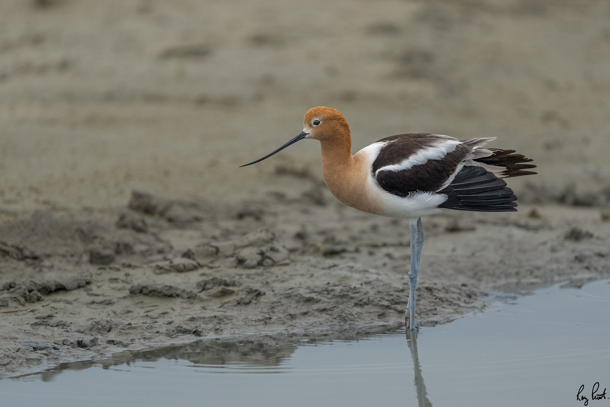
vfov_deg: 2.3
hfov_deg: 3.4
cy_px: 204
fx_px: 10166
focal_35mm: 600
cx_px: 305
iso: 2500
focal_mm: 600
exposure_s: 1/1600
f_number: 4
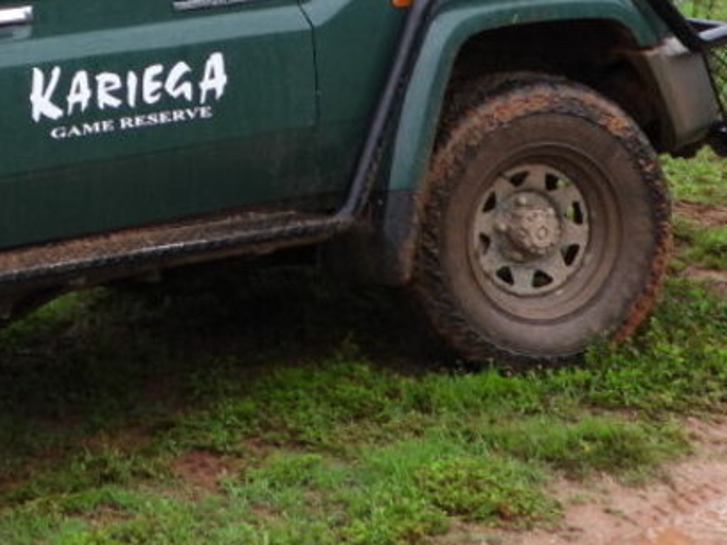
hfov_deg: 12.7
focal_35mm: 149
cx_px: -273
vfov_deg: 9.6
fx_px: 3129
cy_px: -342
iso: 100
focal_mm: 6.8
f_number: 3.2
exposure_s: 1/60
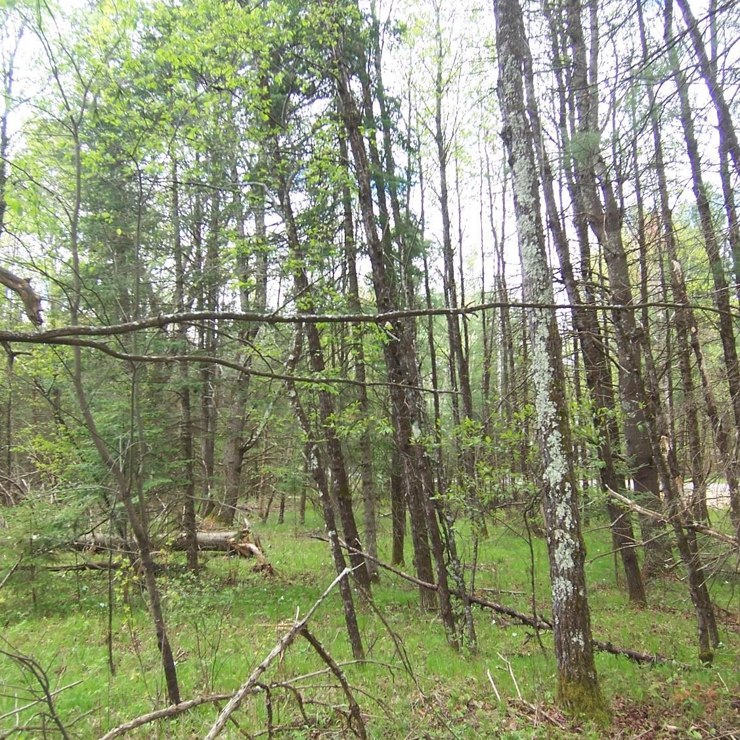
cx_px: 356
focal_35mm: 28
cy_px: 368
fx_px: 677
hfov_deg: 57.3
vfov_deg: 57.3
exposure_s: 1/100
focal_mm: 3.8
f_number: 2.8
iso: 64
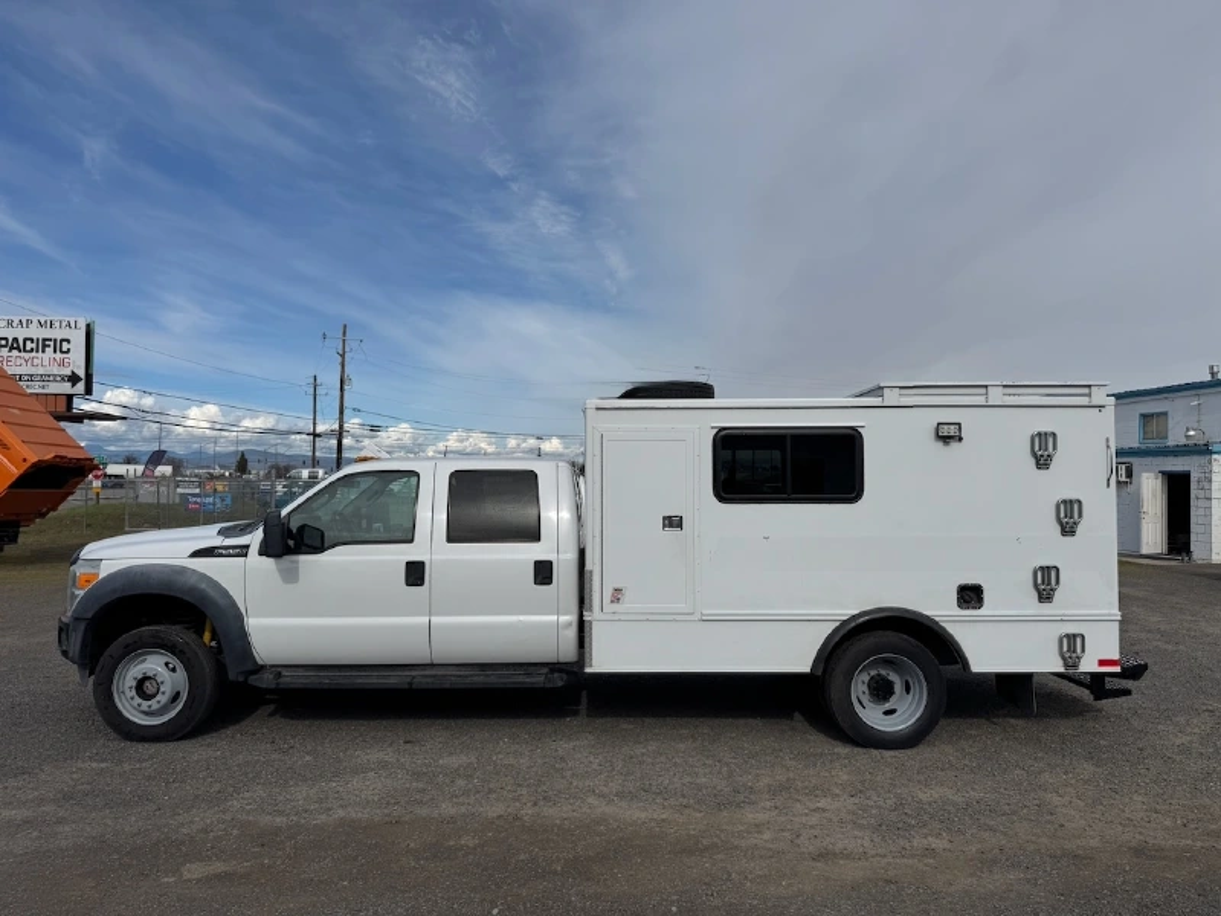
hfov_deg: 71.6
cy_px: 458
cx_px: 610
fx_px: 847
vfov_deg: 56.8
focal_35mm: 24
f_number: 1.78
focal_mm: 6.76
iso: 80
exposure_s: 1/9009
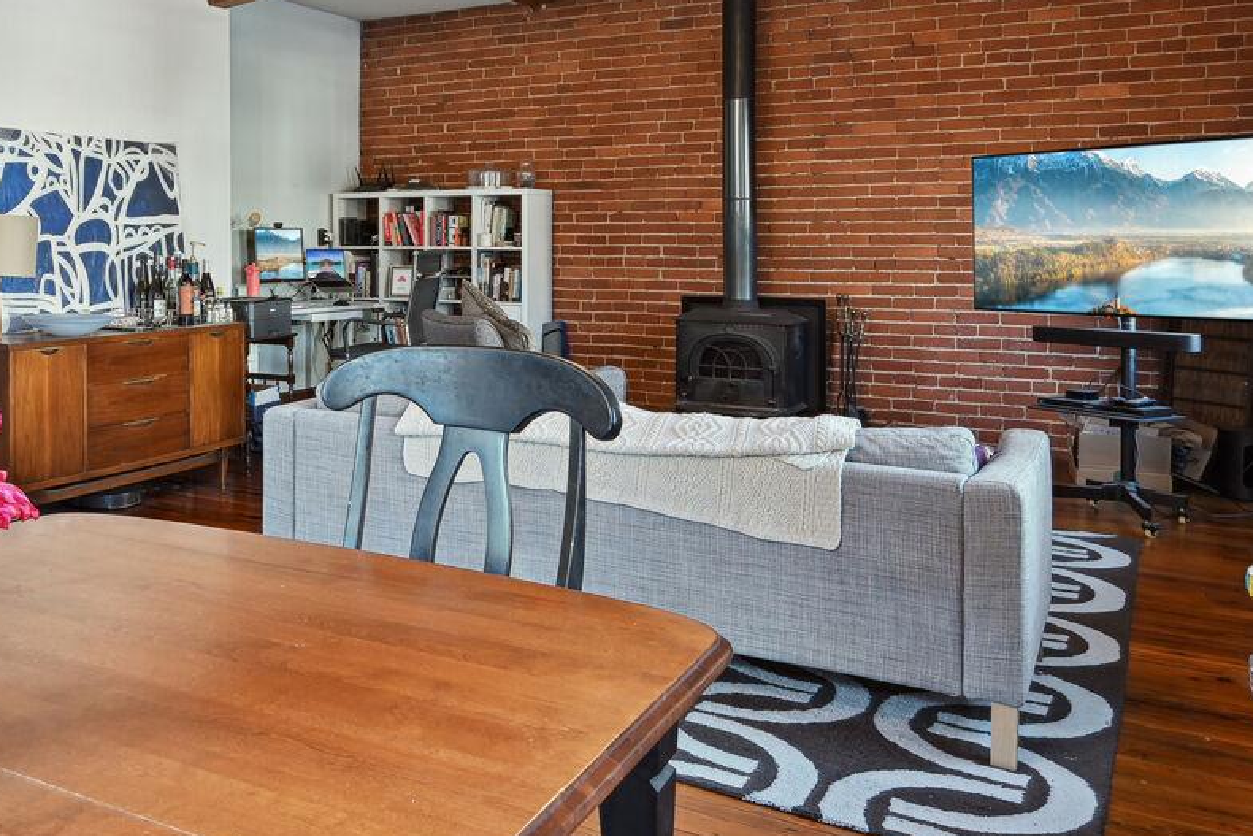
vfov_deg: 37.5
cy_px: 295
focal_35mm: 35
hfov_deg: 51.6
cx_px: 281
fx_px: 1218
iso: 200
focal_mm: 16
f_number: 9
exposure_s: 1/1.25
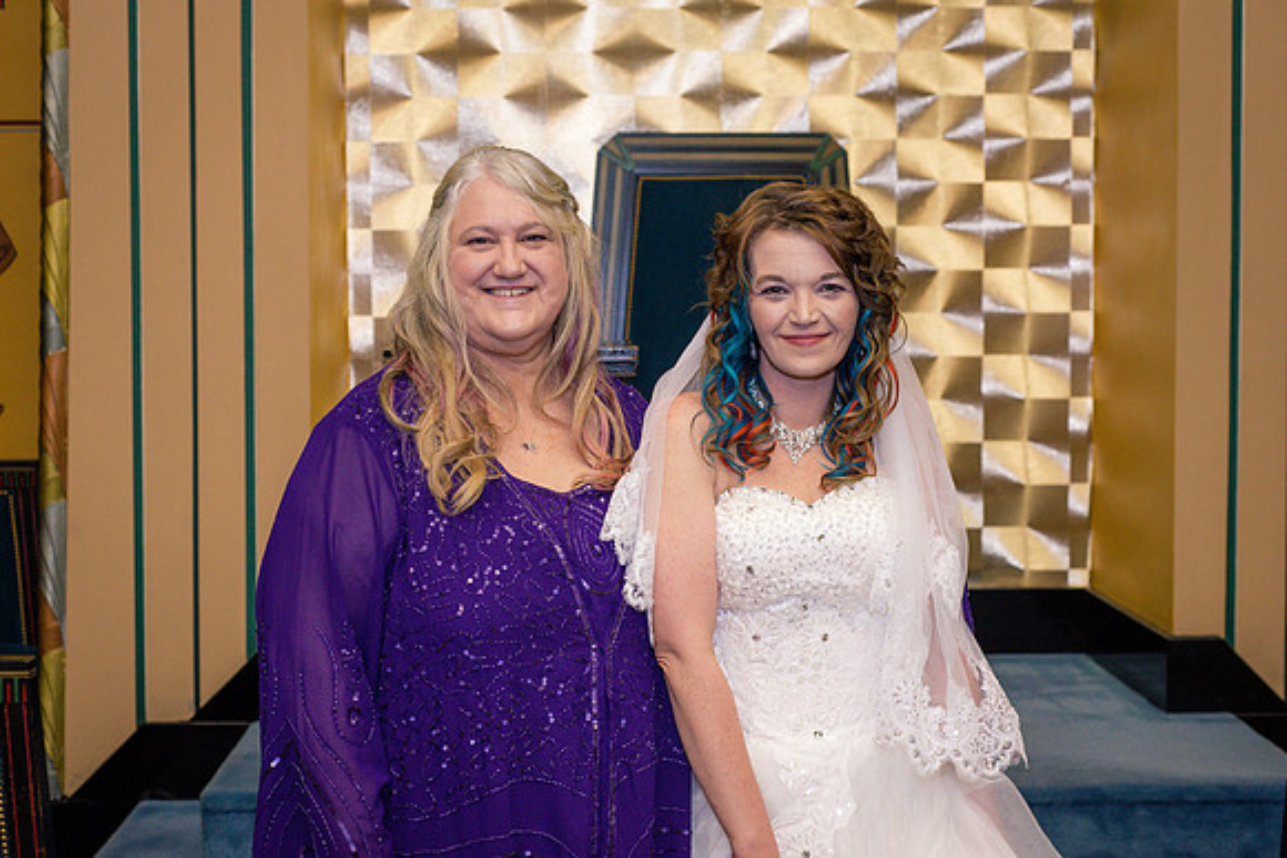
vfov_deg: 24.9
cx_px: 610
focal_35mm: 54
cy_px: 418
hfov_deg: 36.6
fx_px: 1947
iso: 800
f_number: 5
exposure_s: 1/160
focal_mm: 50
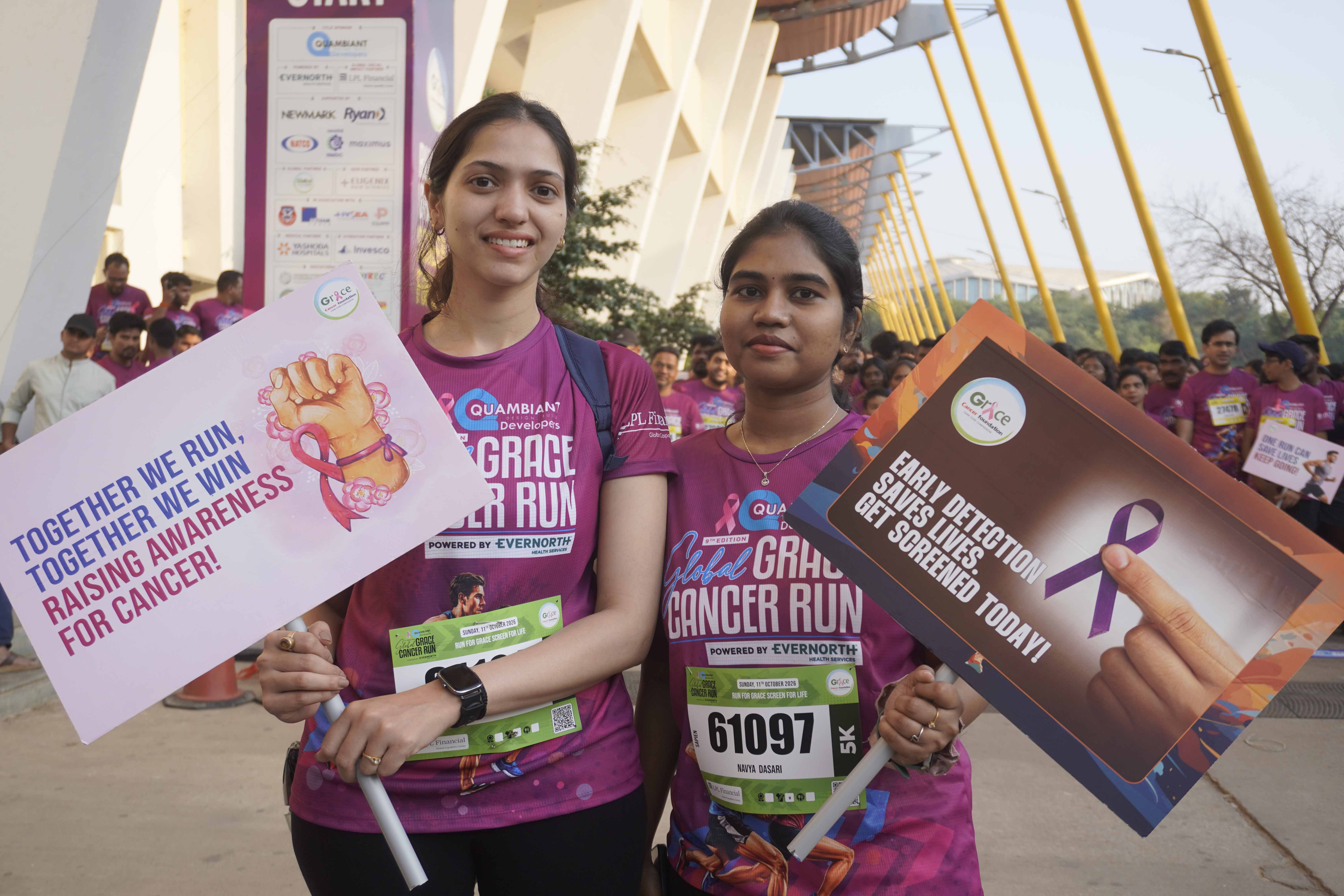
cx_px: 672
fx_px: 1344
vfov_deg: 36.9
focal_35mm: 36
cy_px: 448
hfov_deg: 53.1
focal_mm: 24
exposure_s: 1/200
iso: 100
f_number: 4.5
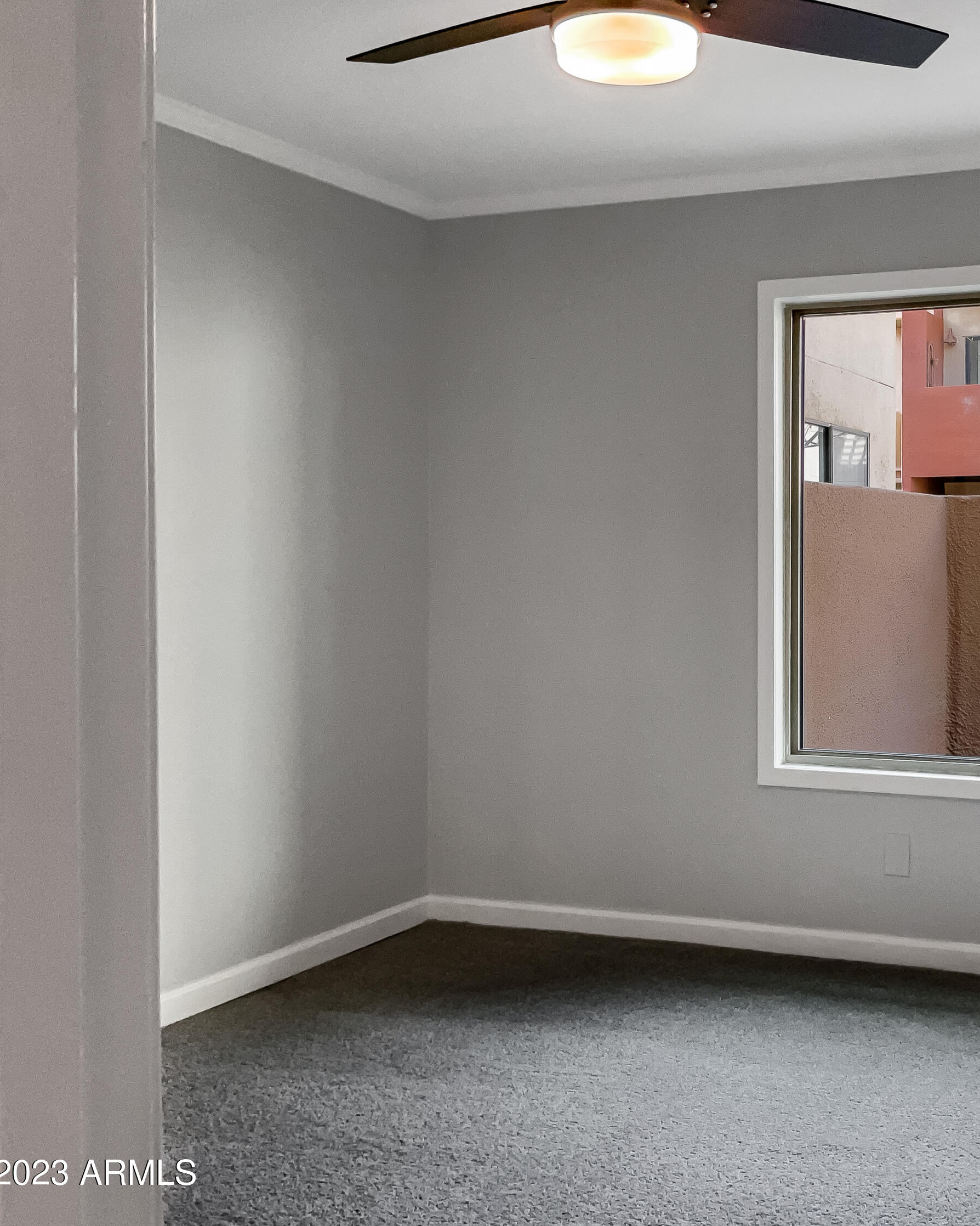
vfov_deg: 47.9
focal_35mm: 38
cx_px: 812
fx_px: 1378
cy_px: 612
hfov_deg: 37.5
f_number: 1.8
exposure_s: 1/60
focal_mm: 3
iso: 40
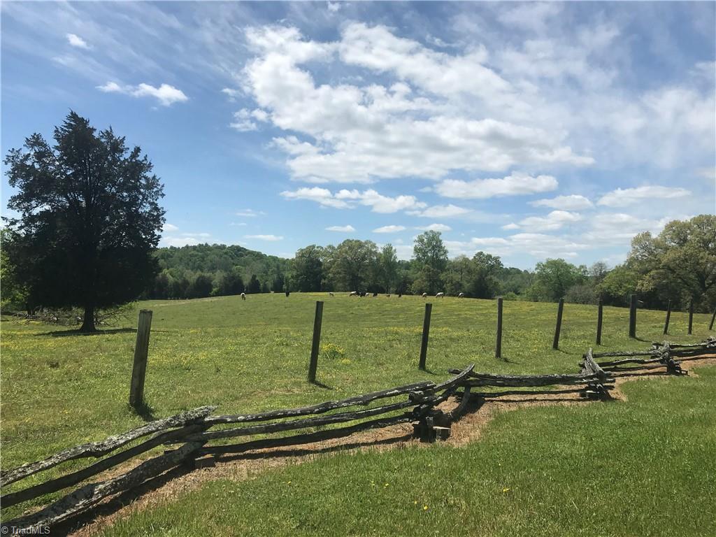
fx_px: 579
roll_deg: -2.0
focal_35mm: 28
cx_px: 358
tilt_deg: +2.0
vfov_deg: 49.7
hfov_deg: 63.4
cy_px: 268
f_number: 1.8
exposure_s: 1/4367
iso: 20
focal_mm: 3.99
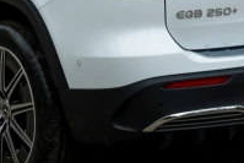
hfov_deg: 13.4
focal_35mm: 153
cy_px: -63
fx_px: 1038
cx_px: 104
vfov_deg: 8.8
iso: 800
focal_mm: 38
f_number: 5
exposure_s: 1/80
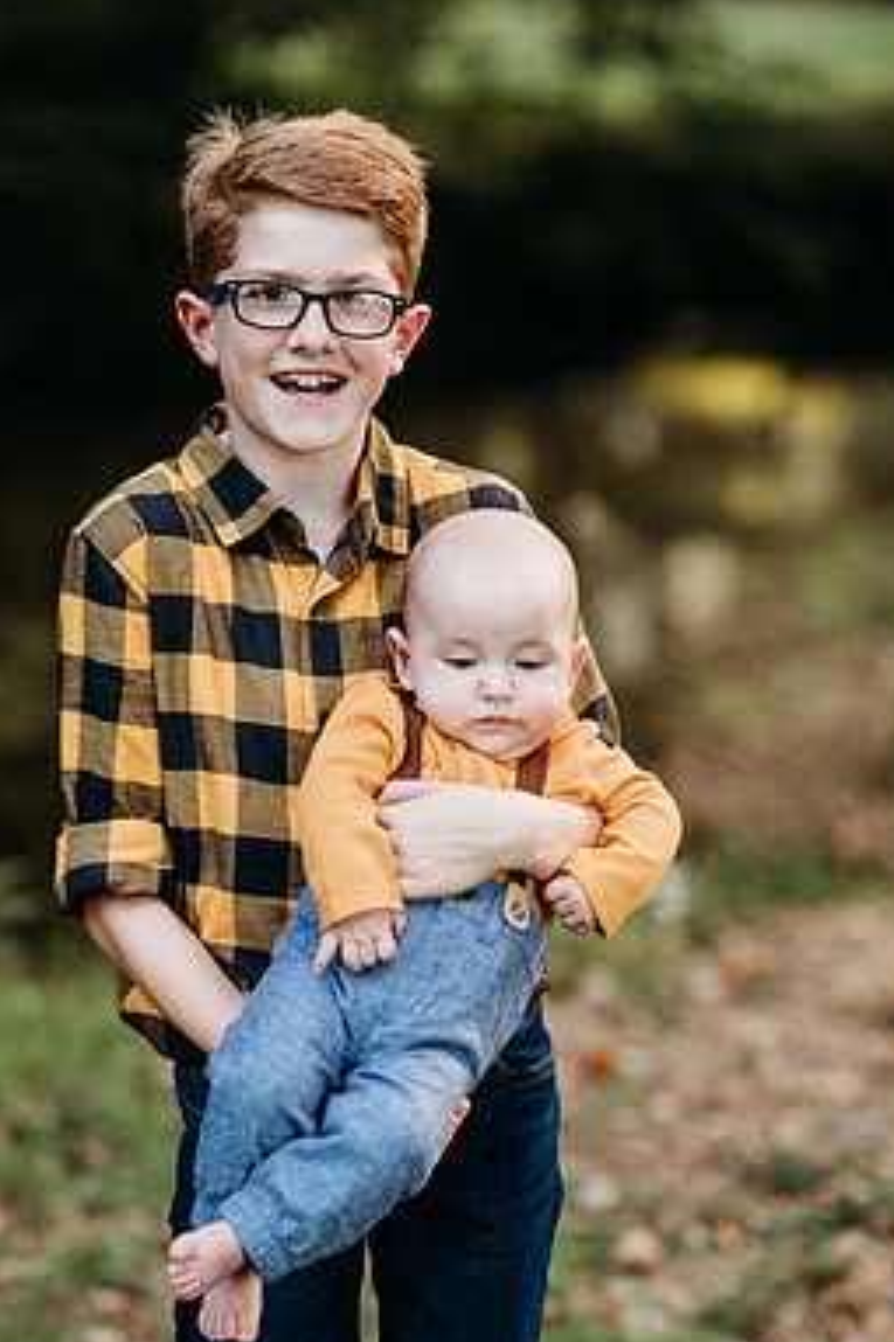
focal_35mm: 100
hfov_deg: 13.7
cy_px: 774
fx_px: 3728
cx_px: 403
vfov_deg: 20.4
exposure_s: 1/200
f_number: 2.2
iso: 125
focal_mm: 85
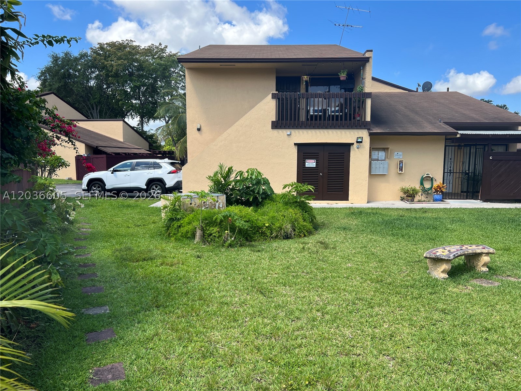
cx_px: 260
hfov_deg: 67.3
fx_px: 391
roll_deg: +0.2
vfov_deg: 53.1
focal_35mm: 26
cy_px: 196
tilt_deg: -6.5
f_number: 1.5
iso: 50
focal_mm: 5.7
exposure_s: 1/1751
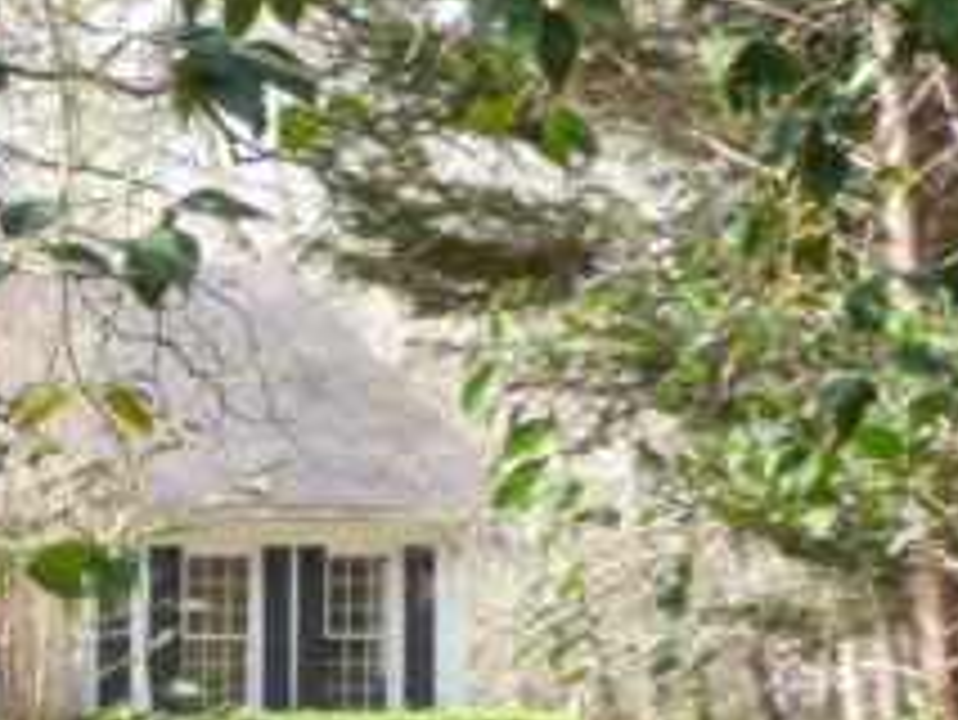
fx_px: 4735
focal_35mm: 171
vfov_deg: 8.6
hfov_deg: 11.3
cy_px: 814
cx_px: -279
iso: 100
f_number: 3.6
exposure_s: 1/125
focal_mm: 5.6
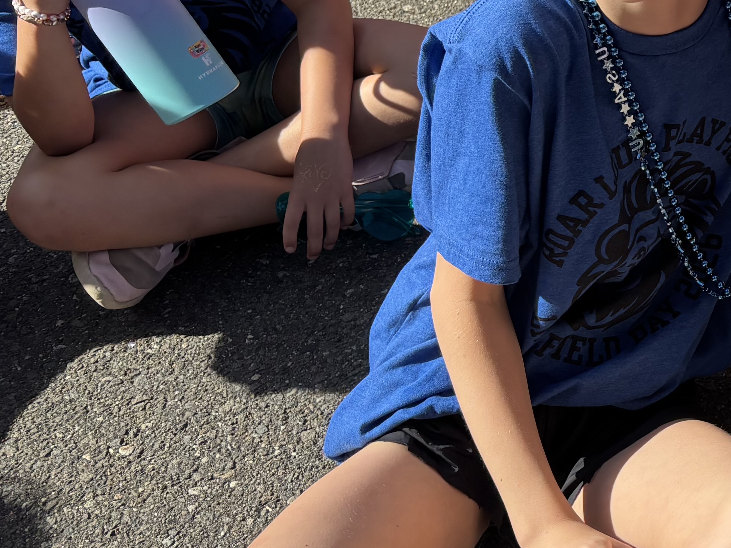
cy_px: 97
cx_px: 1010
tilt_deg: -38.8
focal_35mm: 75
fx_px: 1584
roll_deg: +0.2
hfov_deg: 22.5
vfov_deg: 19.4
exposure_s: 1/1499
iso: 50
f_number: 1.6
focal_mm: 5.96
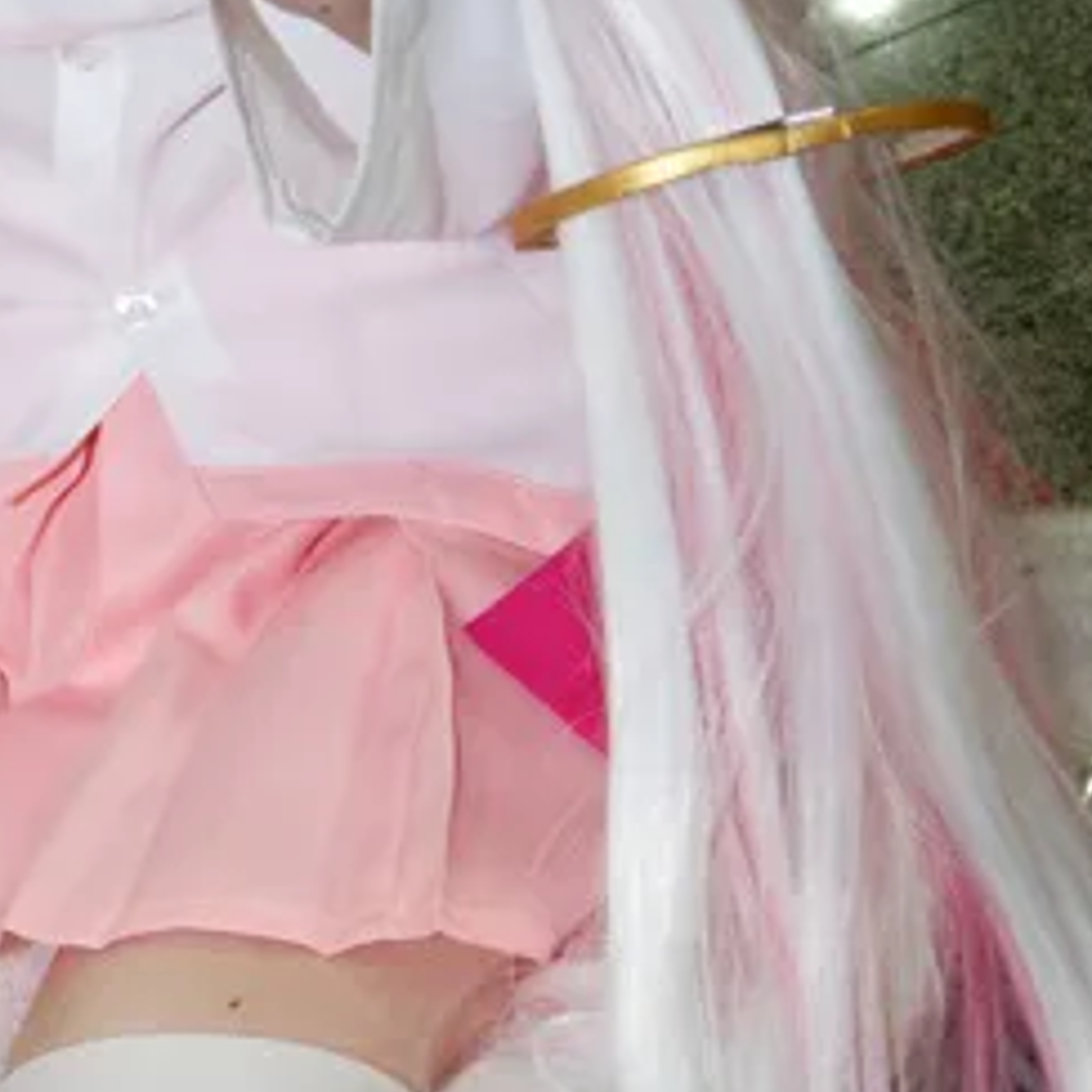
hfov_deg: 15.1
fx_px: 3926
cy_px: -76
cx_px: -354
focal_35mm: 110
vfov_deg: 15.5
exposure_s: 1/60
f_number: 2.8
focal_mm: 20
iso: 320
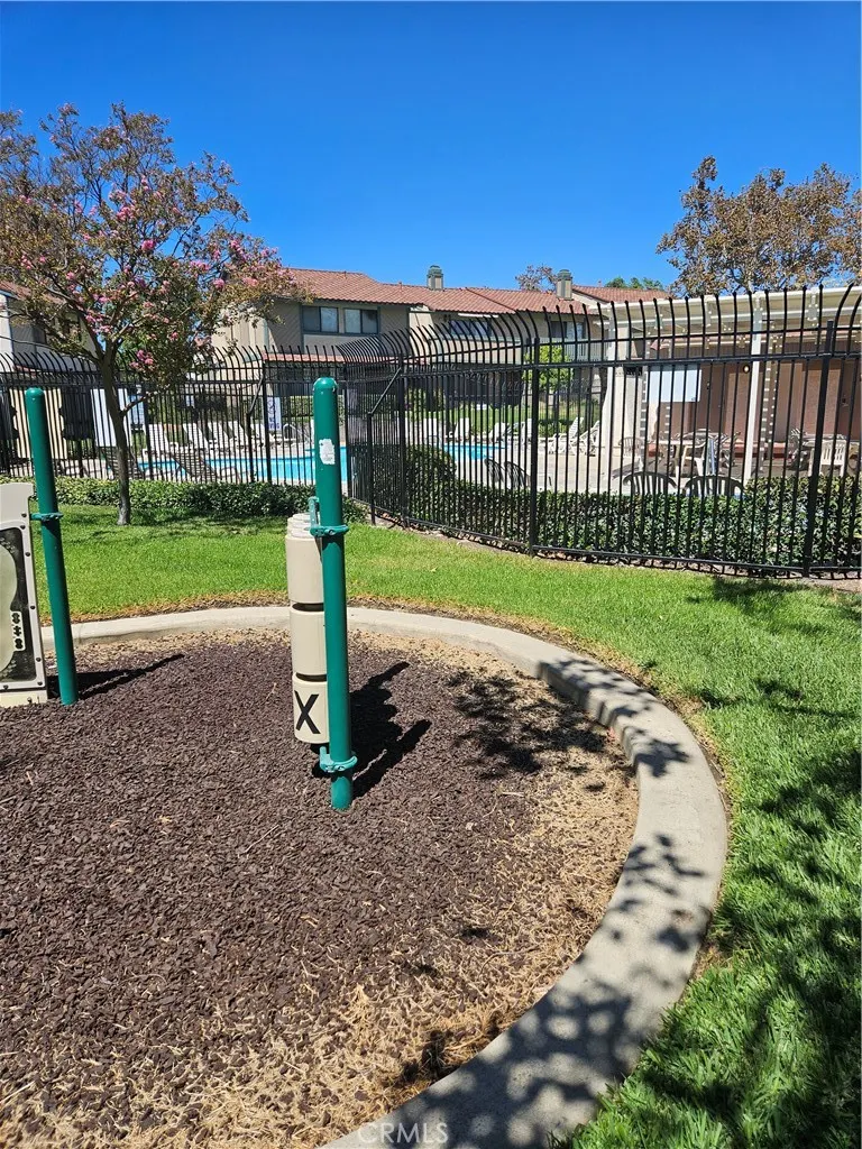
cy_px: 574
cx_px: 431
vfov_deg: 73.9
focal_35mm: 23
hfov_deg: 58.9
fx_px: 764
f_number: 1.8
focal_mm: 5.4
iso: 25
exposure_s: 1/1839
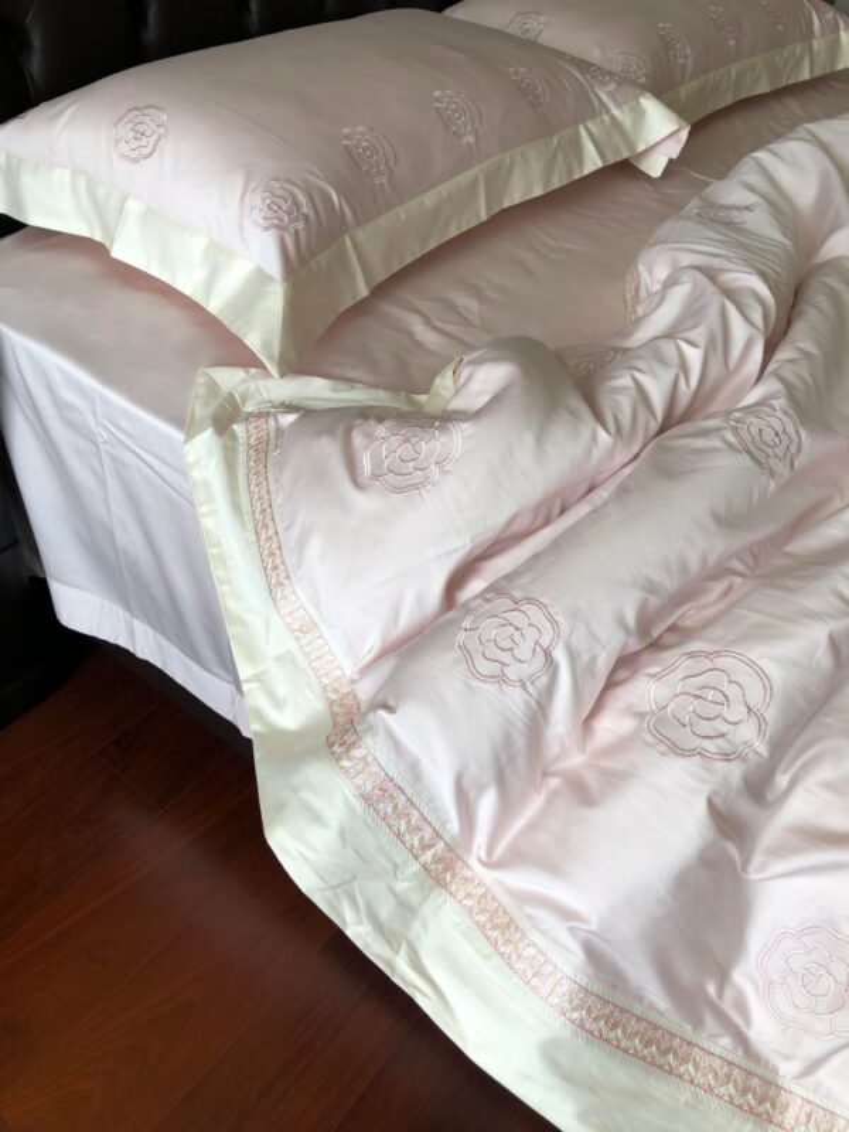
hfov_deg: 49.7
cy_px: 566
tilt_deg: -41.2
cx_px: 424
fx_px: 916
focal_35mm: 28
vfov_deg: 63.4
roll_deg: -4.4
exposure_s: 1/152
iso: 20
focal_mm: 3.99
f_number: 1.8
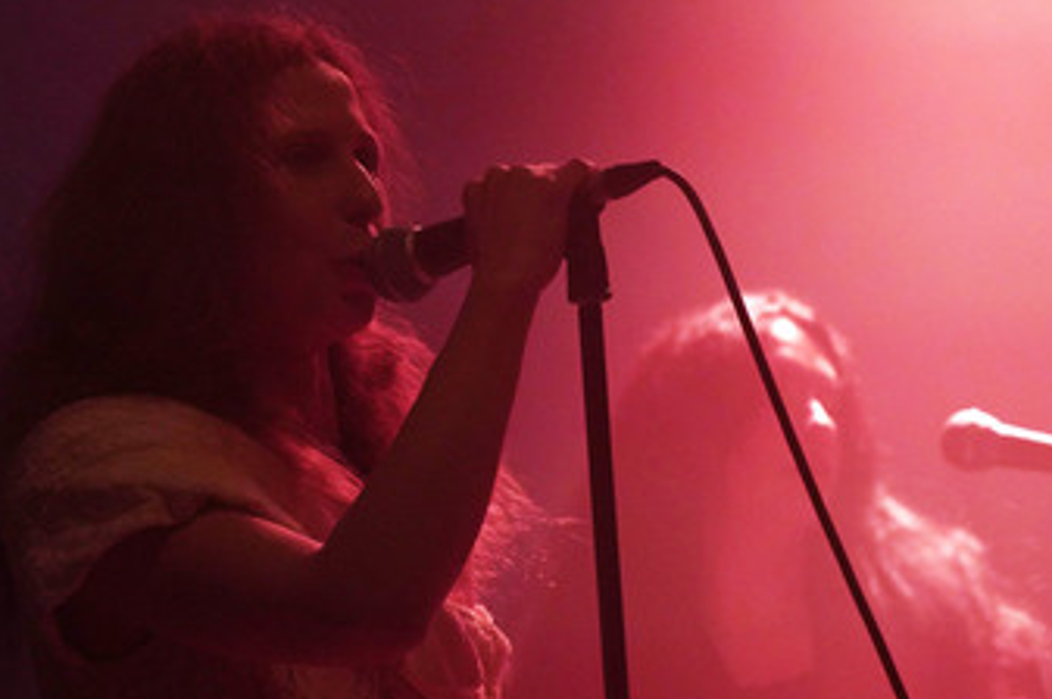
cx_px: 376
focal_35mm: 123
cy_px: 365
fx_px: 3591
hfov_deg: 16.6
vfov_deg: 11.1
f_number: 4.5
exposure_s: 1/125
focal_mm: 92
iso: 3200
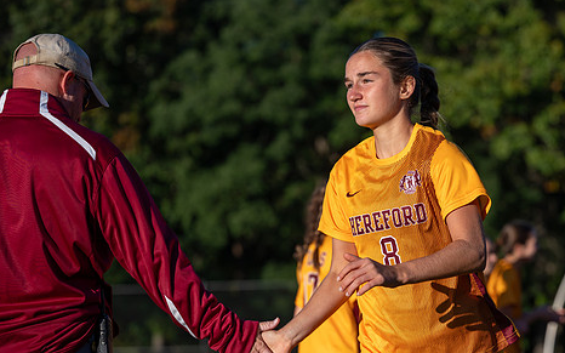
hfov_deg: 13.8
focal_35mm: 151
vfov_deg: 8.7
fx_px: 2325
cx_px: 389
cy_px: 254
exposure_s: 1/2000
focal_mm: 86
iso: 100
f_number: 2.8
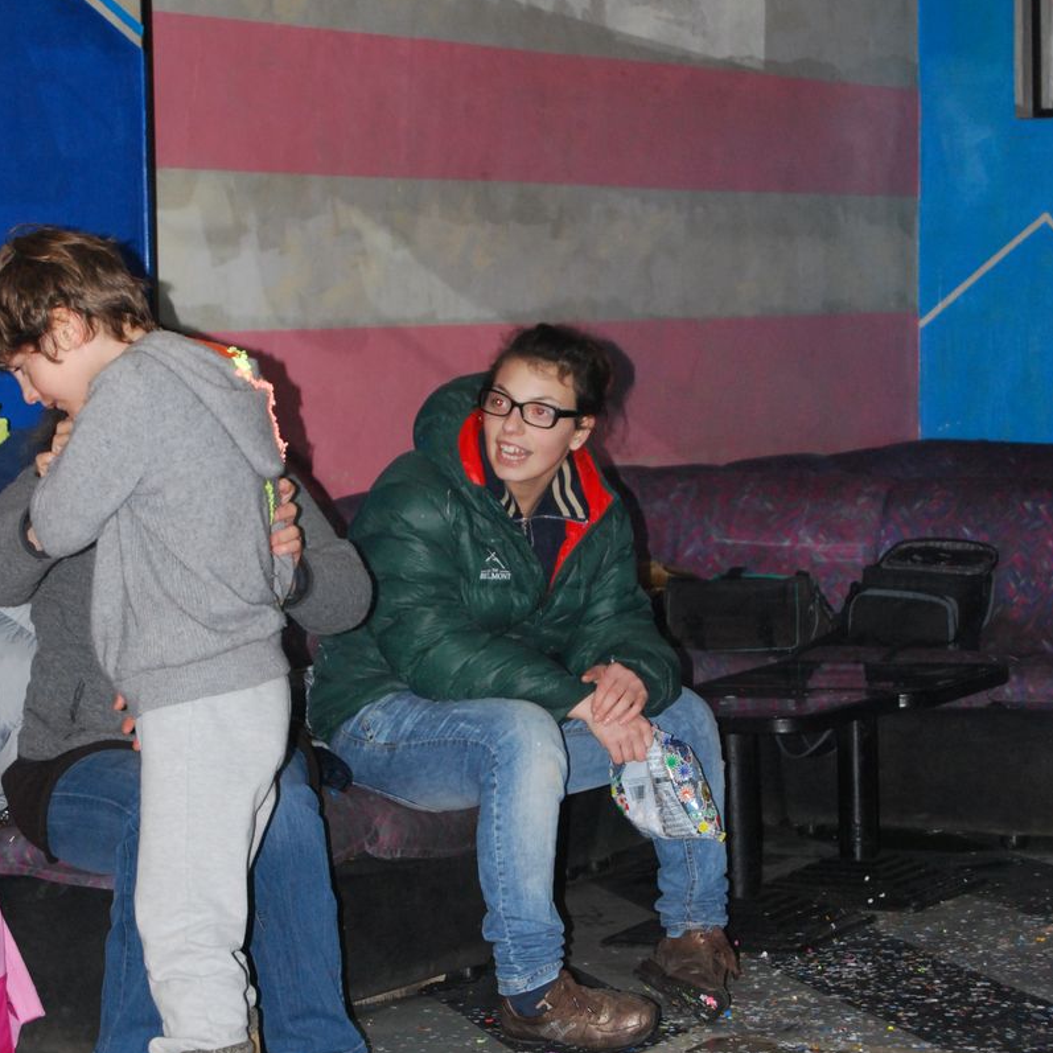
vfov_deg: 16.5
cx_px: 525
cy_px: 678
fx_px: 3636
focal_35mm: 106
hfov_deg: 16.5
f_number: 5.6
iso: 1000
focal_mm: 55
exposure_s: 1/60
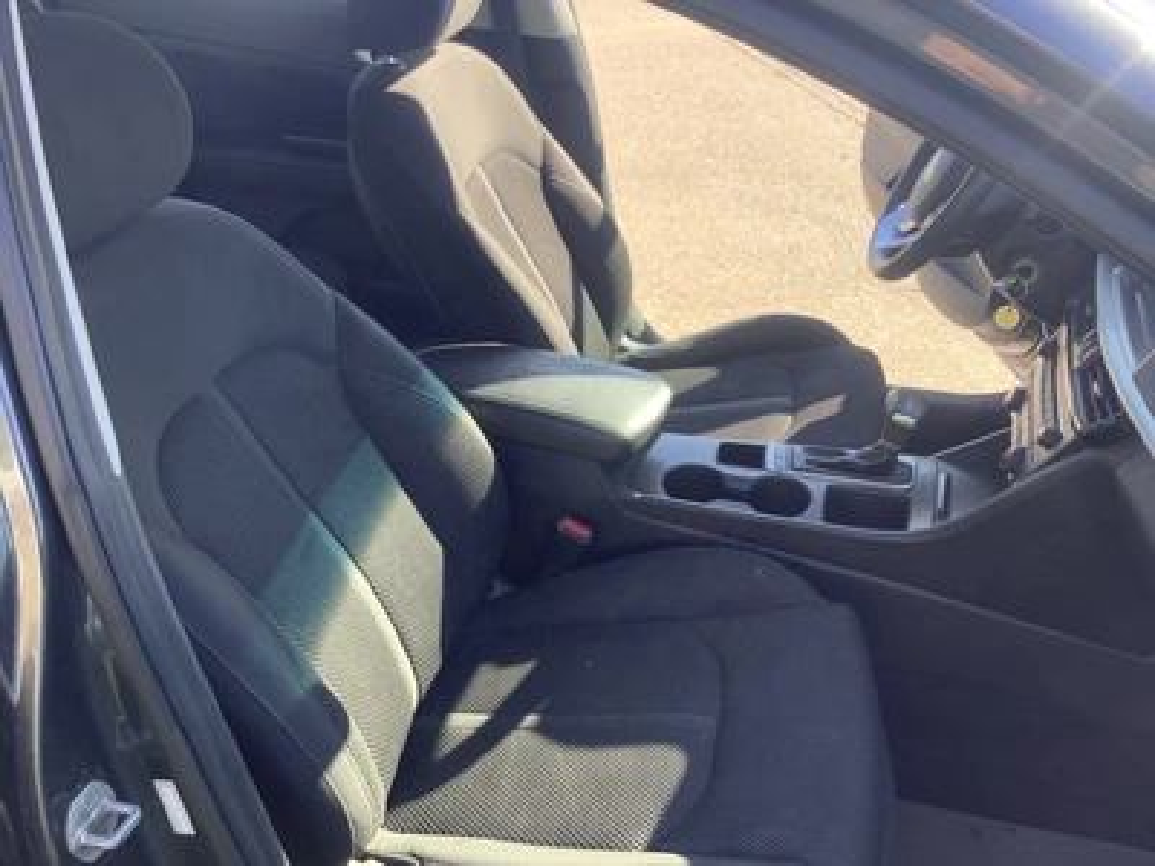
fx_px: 1034
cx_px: 578
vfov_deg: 45.4
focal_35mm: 31
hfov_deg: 58.4
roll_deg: -1.5
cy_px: 433
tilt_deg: -32.5
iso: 32
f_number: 2.4
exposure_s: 1/100
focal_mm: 3.3
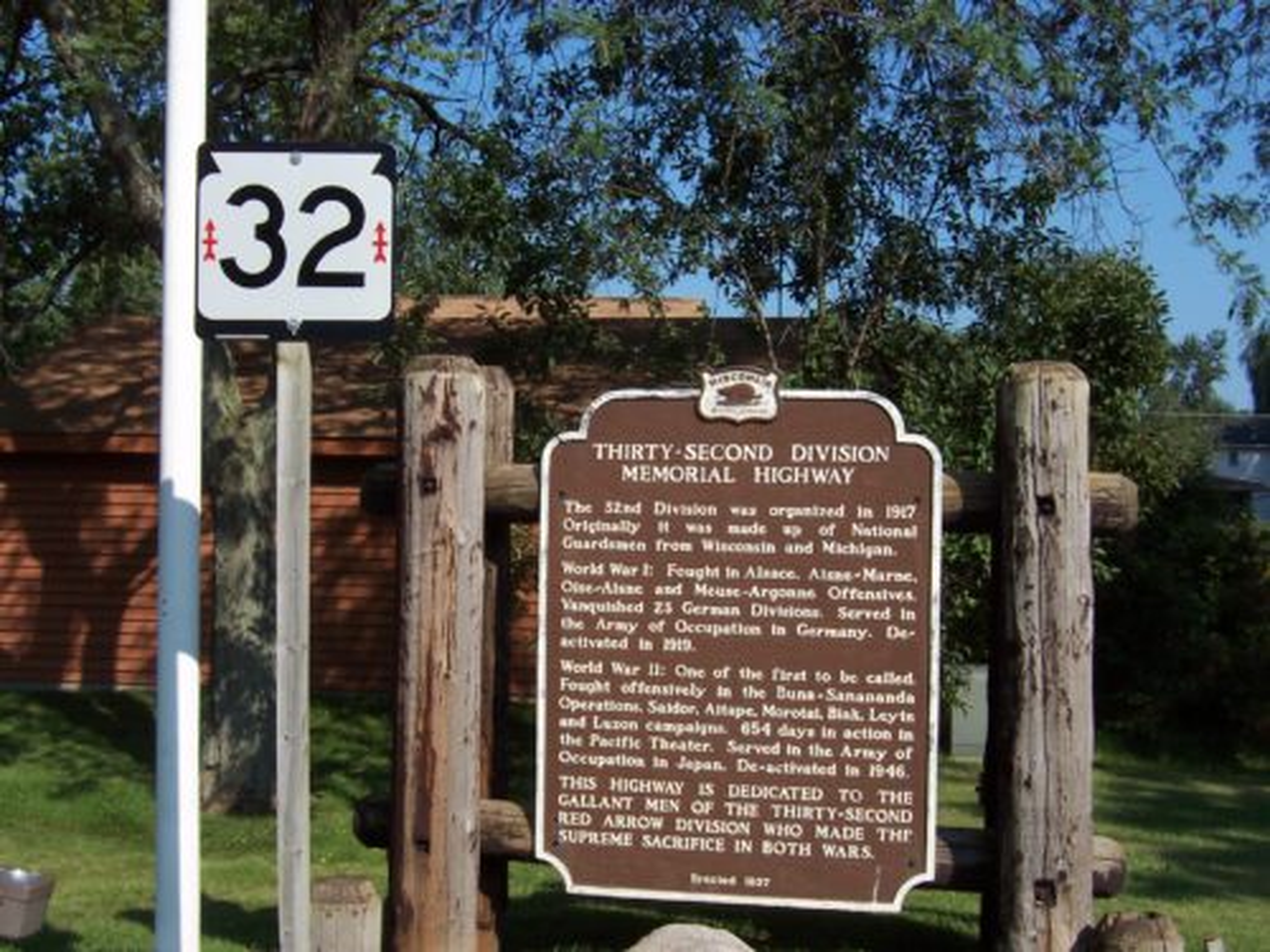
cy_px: 476
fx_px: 1908
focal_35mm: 52
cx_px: 635
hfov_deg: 36.8
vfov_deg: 28.0
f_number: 6.7
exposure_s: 1/350
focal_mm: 8
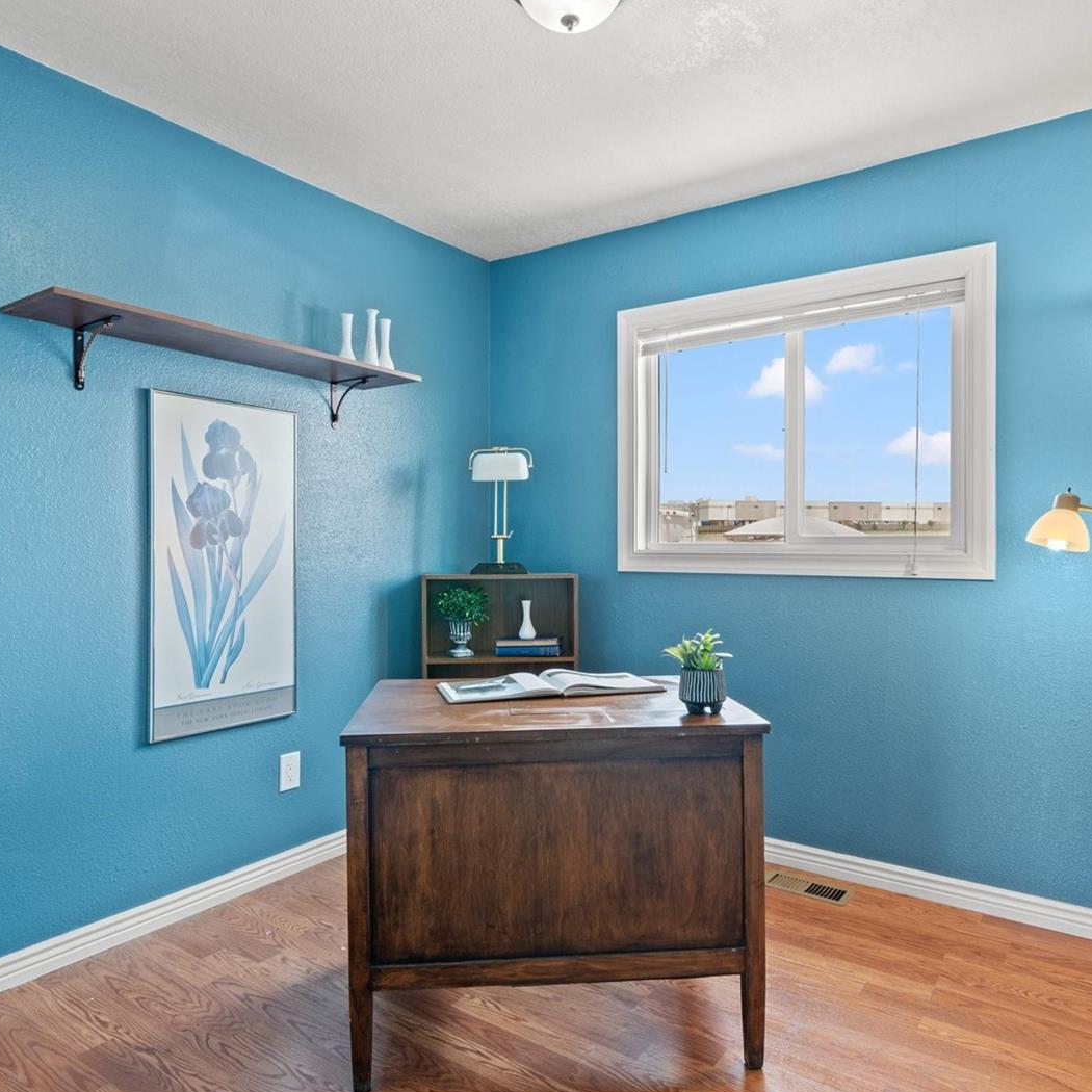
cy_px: 544
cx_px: 566
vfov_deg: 69.6
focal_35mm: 22
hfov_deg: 69.6
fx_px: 785
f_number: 8
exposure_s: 1/5
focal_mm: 17
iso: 400
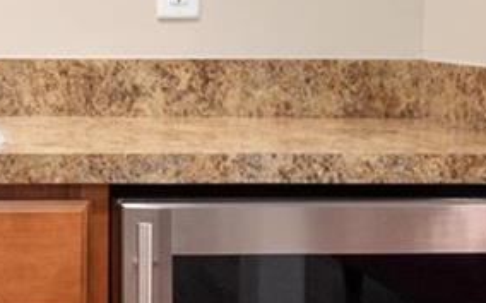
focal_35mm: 92
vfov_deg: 14.1
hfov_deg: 21.4
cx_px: -51
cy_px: 82
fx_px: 1218
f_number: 10
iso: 400
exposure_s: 1/3
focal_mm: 8
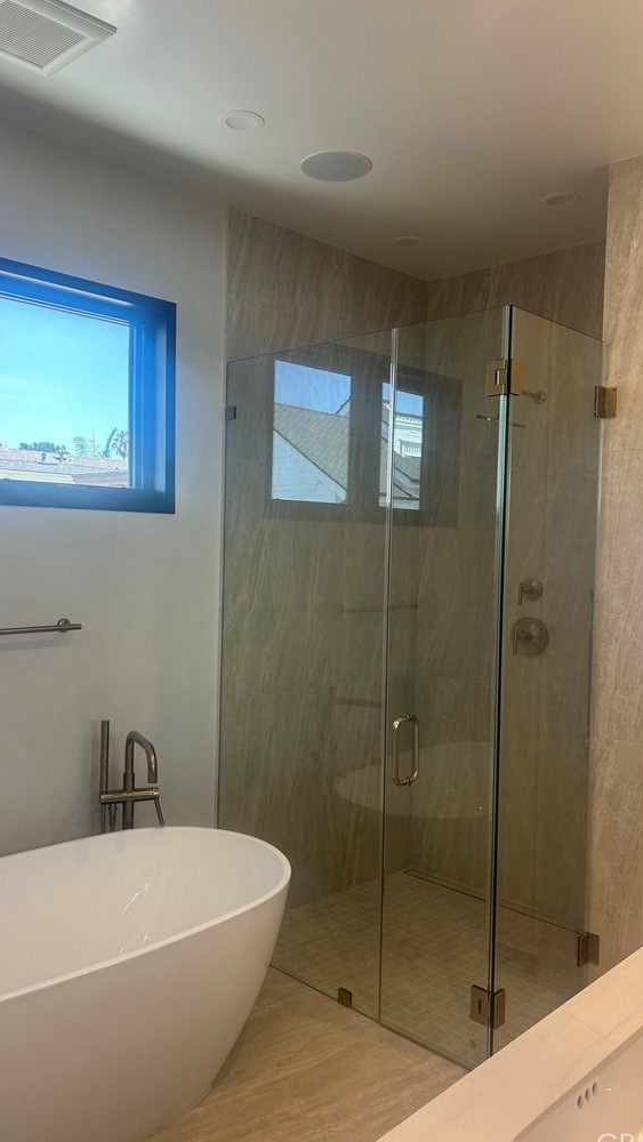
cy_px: 576
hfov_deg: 40.1
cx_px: 273
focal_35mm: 29
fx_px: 878
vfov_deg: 66.1
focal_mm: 5.7
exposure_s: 1/154
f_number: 1.5
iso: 64
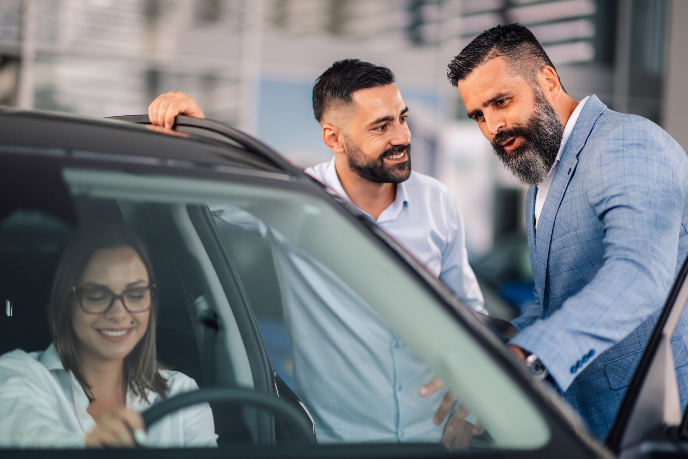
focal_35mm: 85
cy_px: 230
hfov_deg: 23.9
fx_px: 1624
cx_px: 344
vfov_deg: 16.1
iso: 200
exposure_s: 1/400
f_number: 1.4
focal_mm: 85
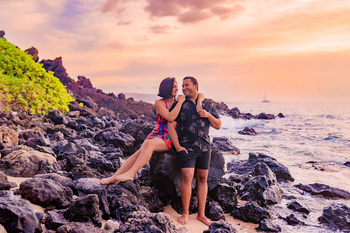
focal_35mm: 35
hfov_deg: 54.4
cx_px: 175
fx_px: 340
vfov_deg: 37.9
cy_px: 116
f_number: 2.2
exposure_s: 1/400
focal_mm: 35
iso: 100
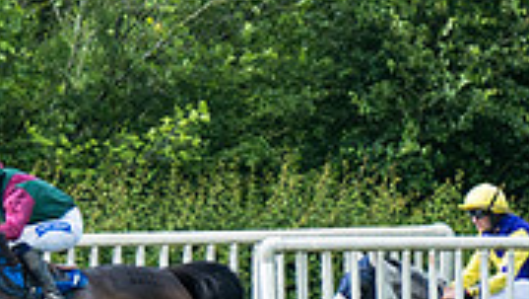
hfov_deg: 1.1
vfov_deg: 0.6
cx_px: -365
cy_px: 306
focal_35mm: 1907
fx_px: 26769
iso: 200
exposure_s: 1/1000
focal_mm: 260
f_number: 4
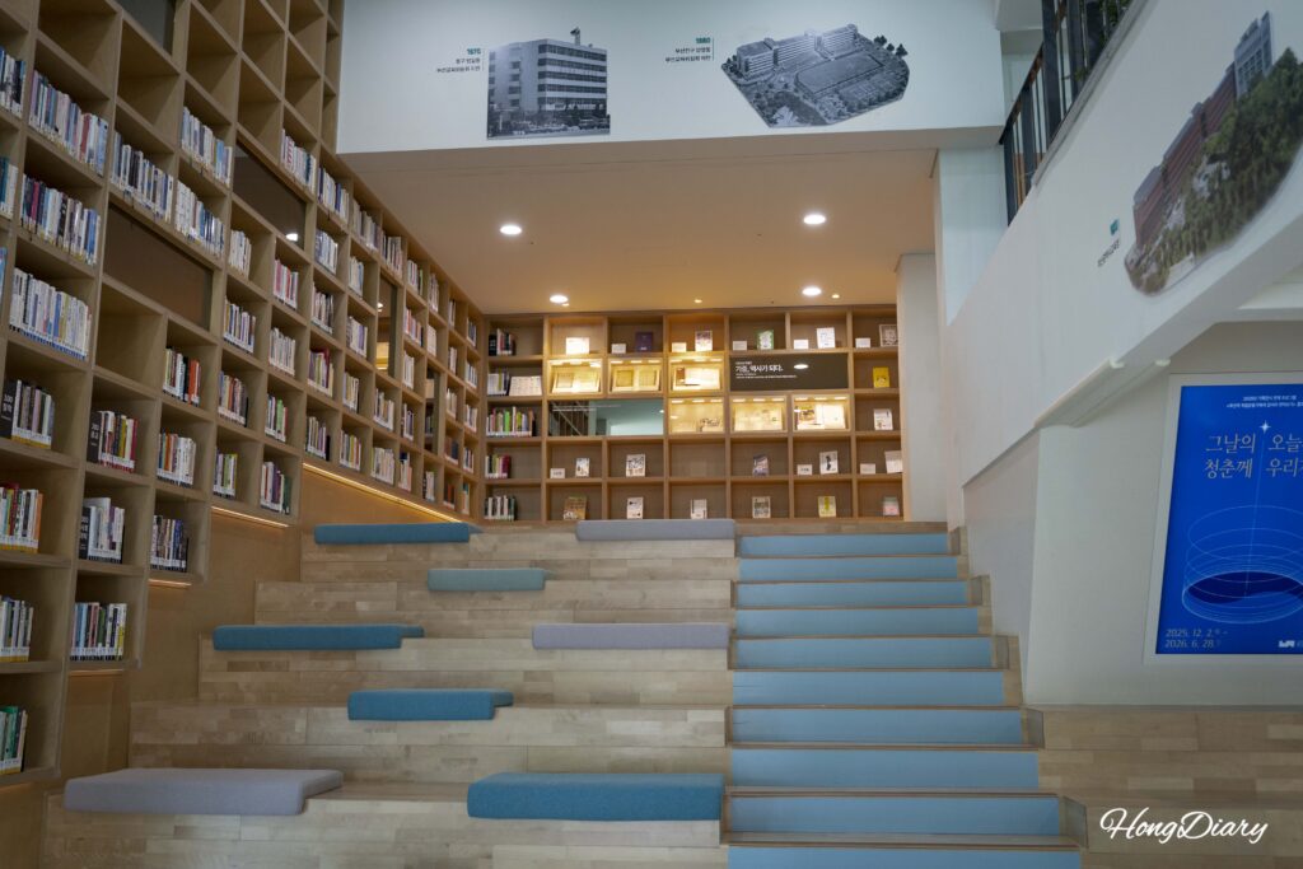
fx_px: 1158
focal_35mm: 32
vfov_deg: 41.1
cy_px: 434
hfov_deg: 58.7
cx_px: 652
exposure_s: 1/160
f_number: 4.5
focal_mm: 32
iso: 800
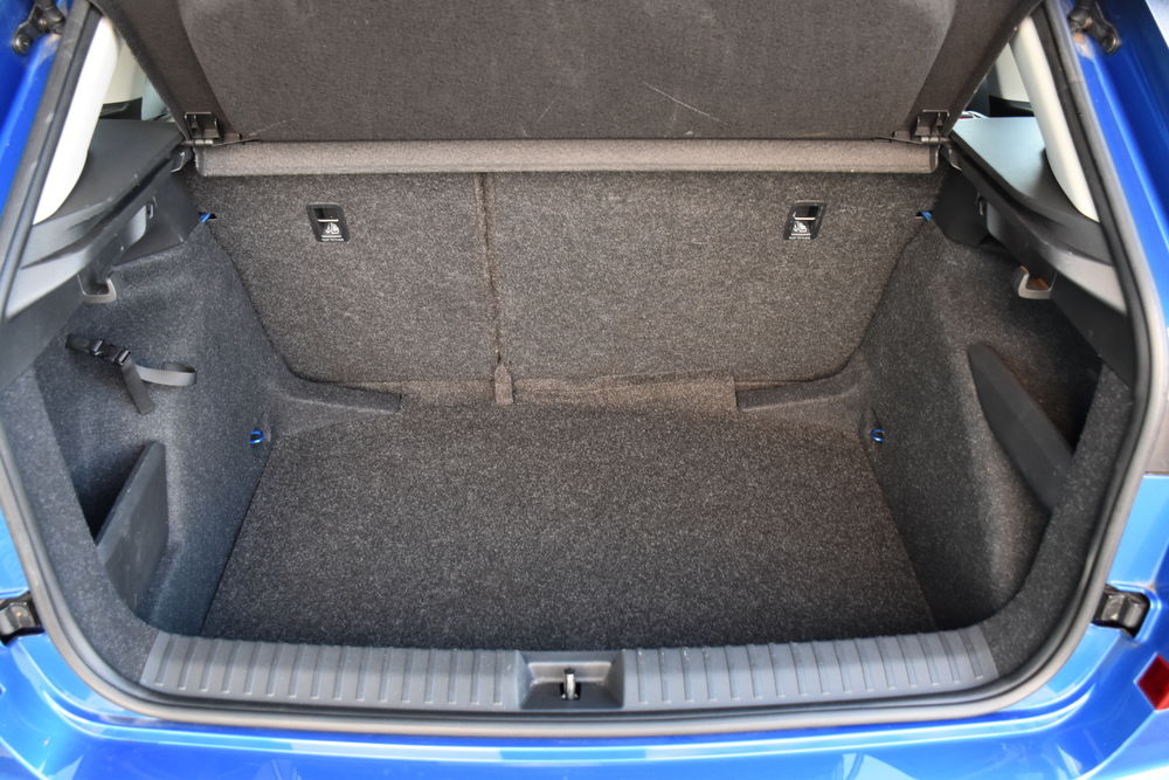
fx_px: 974
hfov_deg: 61.9
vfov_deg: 43.6
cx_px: 584
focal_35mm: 30
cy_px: 390
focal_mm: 20
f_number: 4
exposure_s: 1/60
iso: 800
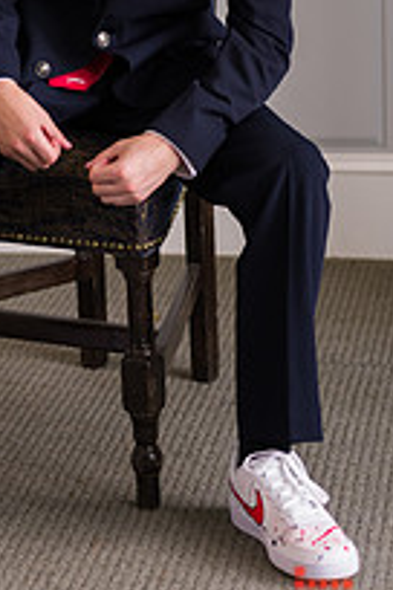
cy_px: 64
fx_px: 2243
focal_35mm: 137
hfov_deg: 10.0
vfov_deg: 14.8
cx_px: 64
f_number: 3.2
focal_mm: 62
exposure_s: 1/250
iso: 1000
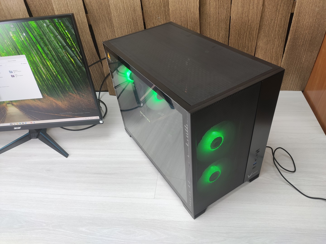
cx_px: 163
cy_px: 122
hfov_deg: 67.3
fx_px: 245
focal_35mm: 26
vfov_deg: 53.1
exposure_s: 1/50
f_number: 1.75
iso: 215
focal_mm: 4.77
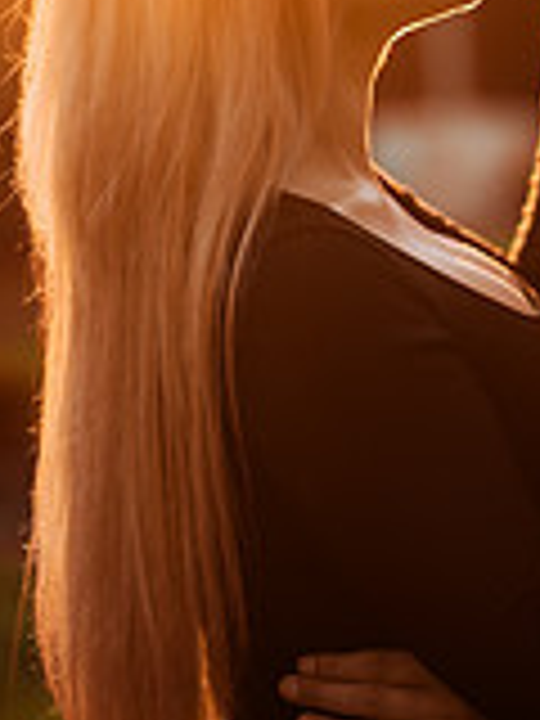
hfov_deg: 9.4
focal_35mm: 157
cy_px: 112
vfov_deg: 12.5
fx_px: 3266
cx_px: 513
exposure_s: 1/800
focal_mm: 58
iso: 100
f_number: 1.4
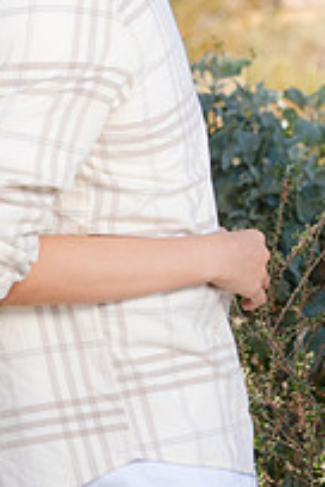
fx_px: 2925
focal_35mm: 216
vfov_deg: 9.5
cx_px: -19
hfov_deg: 6.3
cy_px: 119
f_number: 5.6
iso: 125
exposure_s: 1/250
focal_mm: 98
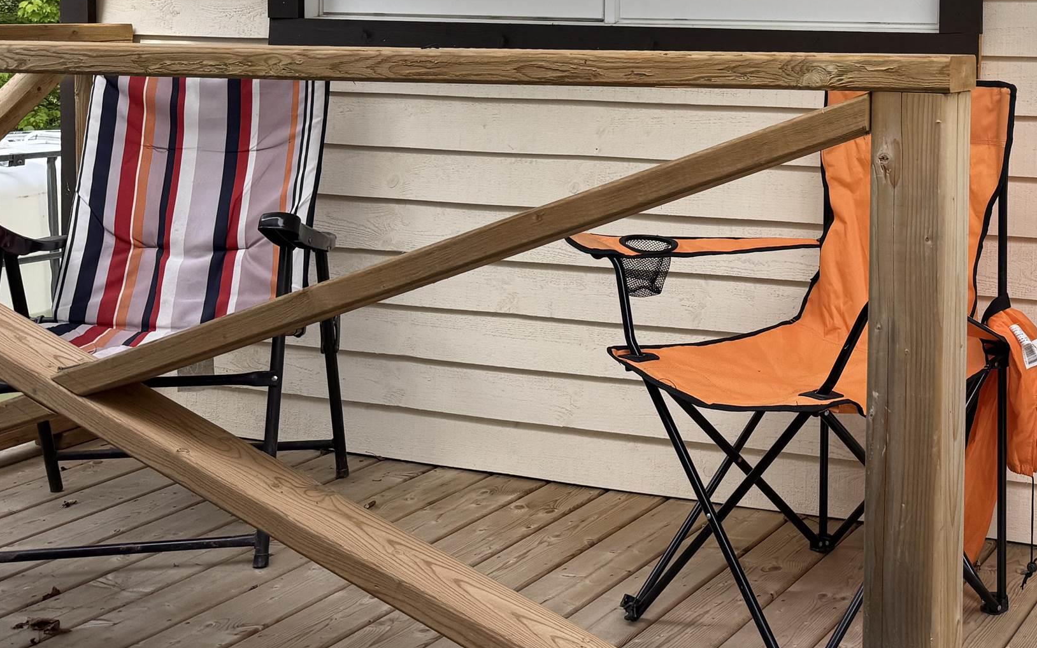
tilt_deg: +1.2
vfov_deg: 25.8
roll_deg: +1.2
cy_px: 32
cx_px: 976
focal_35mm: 48
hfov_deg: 38.3
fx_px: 1357
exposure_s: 1/747
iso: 80
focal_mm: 6.76
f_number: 1.78
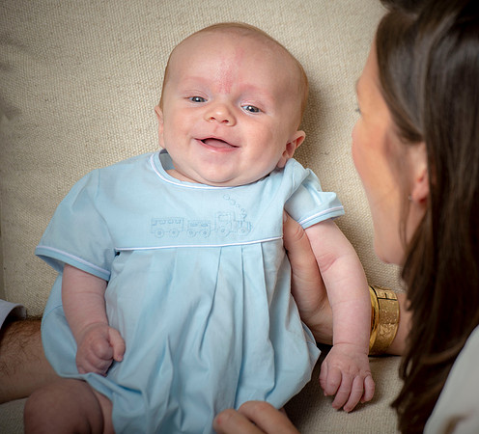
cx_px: 307
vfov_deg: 6.7
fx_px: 3705
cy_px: 221
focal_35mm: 248
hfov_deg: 7.4
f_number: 5.6
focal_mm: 200
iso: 250
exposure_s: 1/200
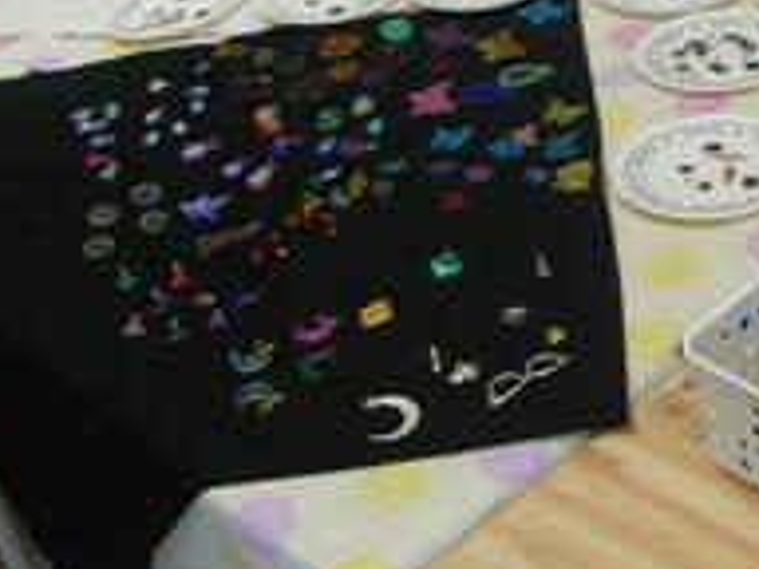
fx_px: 1601
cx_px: 621
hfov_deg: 26.1
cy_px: 205
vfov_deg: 20.1
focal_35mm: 73
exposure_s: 1/20.2
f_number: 2.8
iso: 50
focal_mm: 5.8
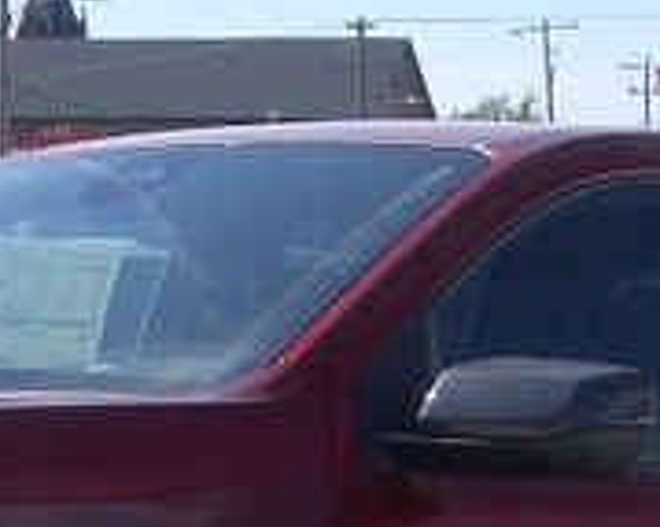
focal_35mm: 153
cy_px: 826
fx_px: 2987
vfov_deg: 9.7
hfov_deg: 12.6
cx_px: 225
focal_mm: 5.8
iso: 50
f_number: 4.3
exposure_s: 1/400
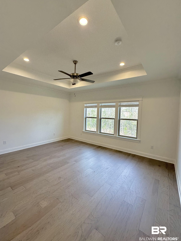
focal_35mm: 15
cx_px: 86
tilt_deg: -2.8
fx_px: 105
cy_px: 118
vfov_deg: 98.2
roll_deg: -1.8
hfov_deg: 81.7
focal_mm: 2.22
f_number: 2.2
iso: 64
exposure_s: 1/120
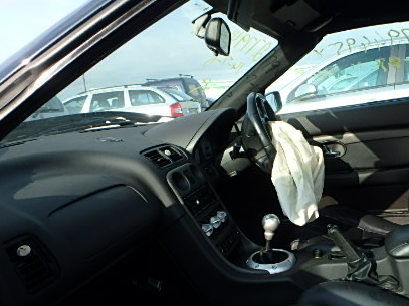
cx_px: 285
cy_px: 195
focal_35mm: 33
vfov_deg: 42.5
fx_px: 390
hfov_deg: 53.8
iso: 125
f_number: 3.5
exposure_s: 1/400
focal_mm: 3.7
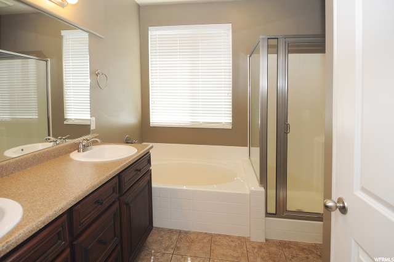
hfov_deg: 90.1
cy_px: 131
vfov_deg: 67.2
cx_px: 197
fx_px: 197
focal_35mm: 18
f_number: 4
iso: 200
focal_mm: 12
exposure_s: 1/60
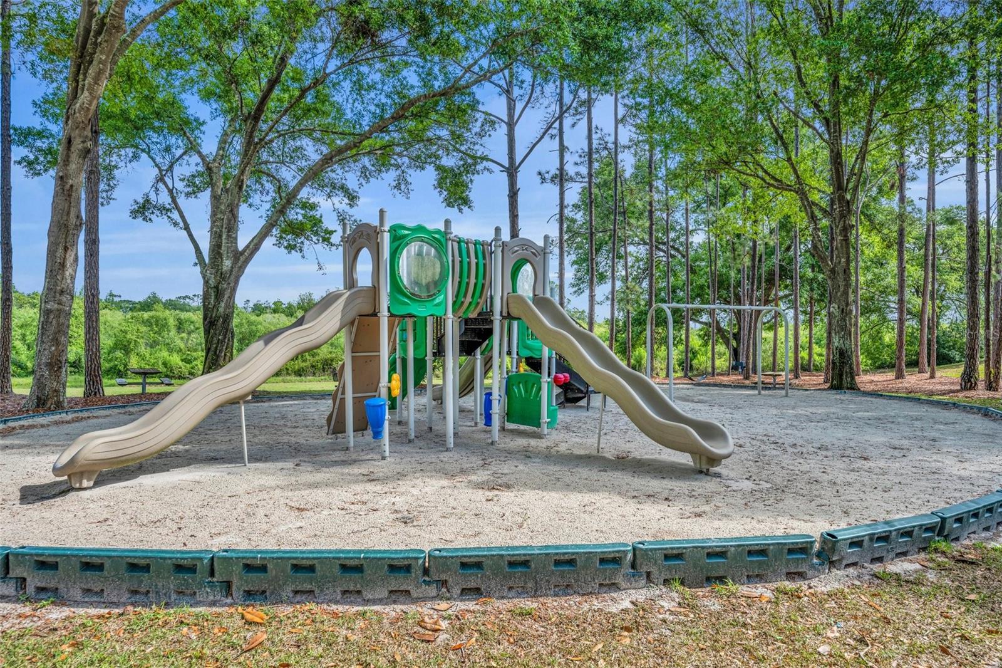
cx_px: 501
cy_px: 334
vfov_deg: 59.5
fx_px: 584
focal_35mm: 21
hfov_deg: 81.2
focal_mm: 21
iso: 100
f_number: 6.3
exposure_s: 1/320
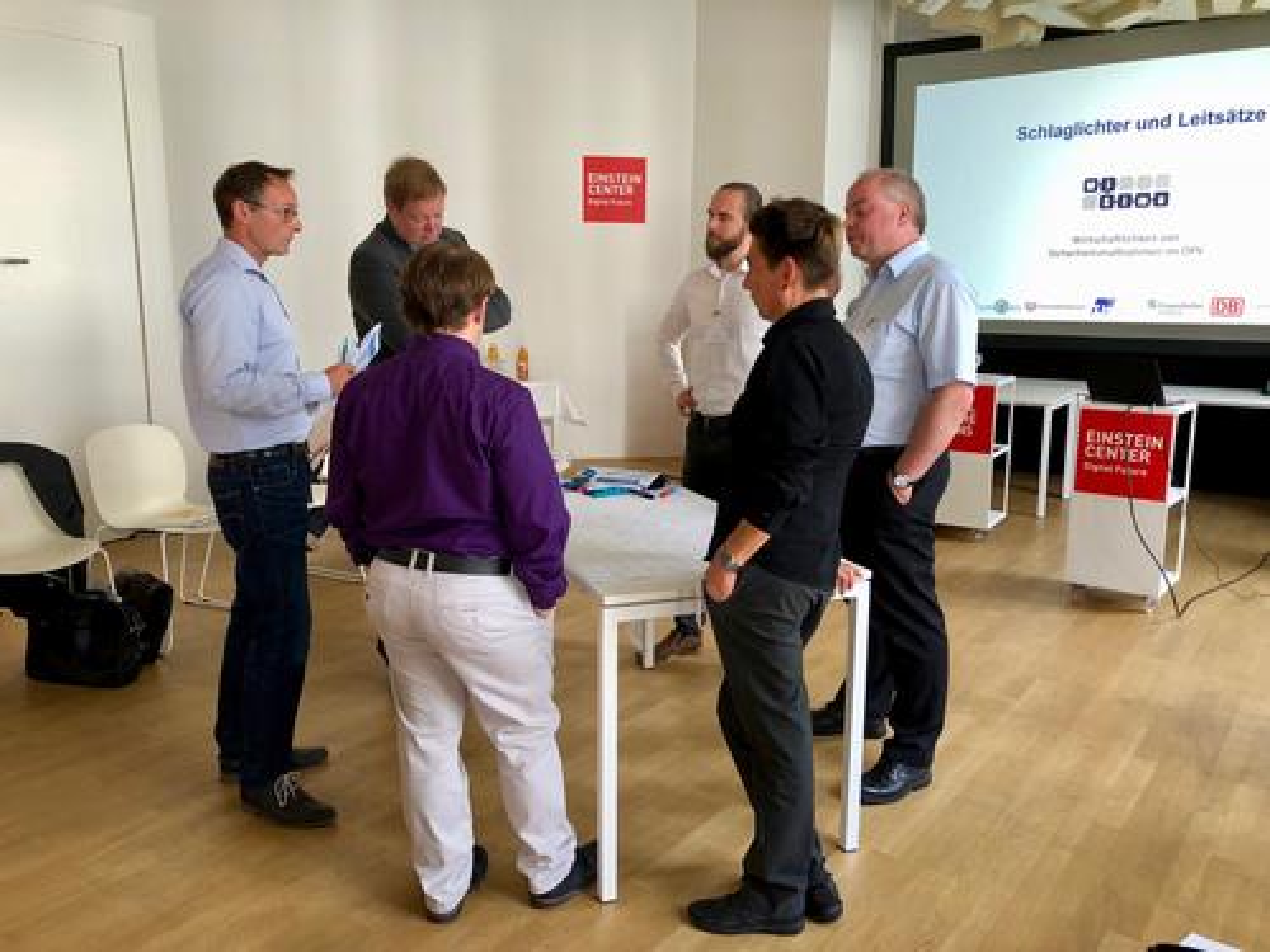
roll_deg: -0.3
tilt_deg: -9.8
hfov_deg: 63.4
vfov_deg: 49.7
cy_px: 476
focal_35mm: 28
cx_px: 635
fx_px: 1027
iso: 40
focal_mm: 3.99
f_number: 1.8
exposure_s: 1/20
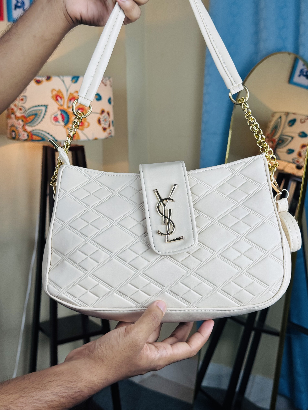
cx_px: 154
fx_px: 569
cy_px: 205
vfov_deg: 39.7
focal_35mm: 48
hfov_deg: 30.3
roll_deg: +0.8
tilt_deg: -8.0
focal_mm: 6.76
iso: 64
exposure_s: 1/445
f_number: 1.78
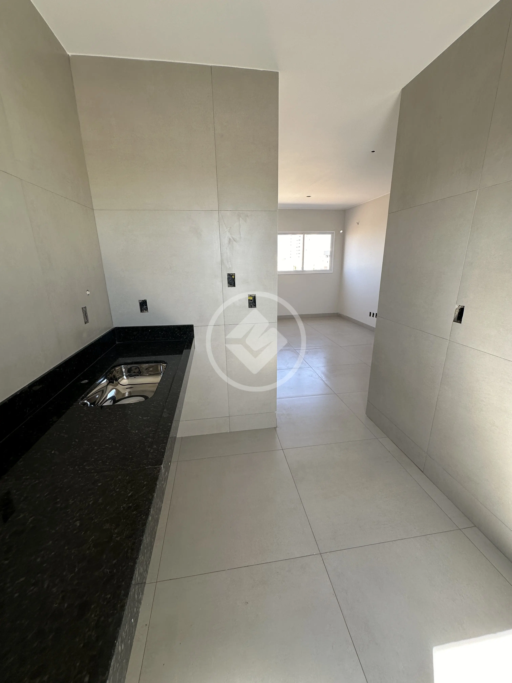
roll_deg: +0.5
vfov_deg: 102.1
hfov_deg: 85.7
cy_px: 342
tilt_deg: -16.0
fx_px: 276
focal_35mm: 14
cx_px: 256
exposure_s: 1/99
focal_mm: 2.22
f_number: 2.2
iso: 40
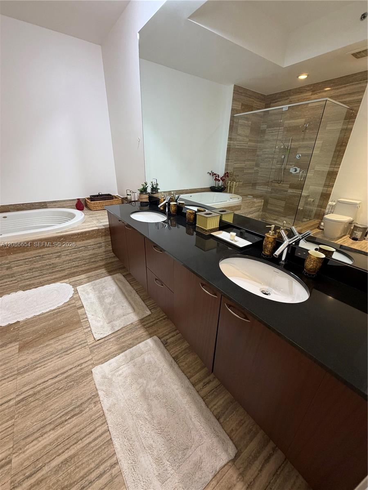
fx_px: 198
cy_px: 245
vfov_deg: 102.1
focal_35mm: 14
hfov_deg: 85.7
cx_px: 184
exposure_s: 1/60
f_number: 2.2
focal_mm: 2.22
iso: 200
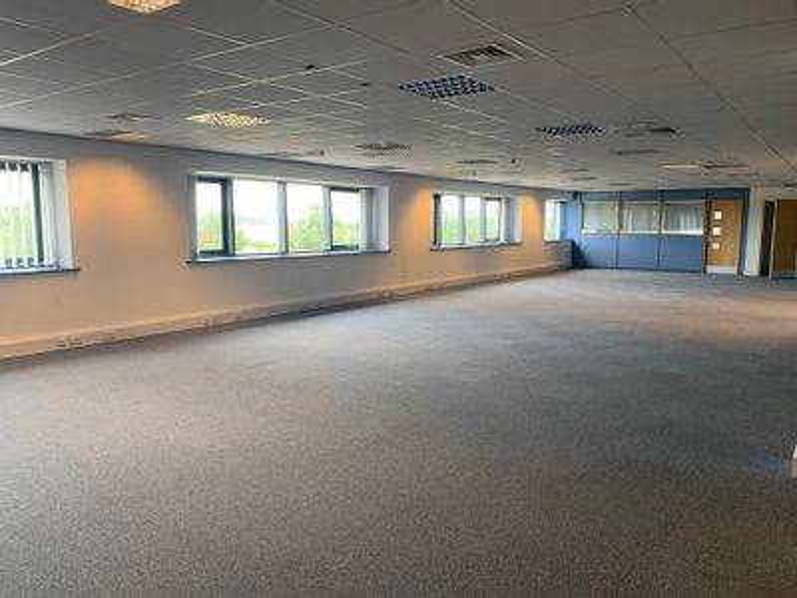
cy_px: 299
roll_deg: +0.3
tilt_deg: -7.3
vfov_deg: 53.1
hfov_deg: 67.3
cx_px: 398
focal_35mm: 26
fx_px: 599
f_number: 1.8
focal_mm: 4.25
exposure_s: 1/50
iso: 80
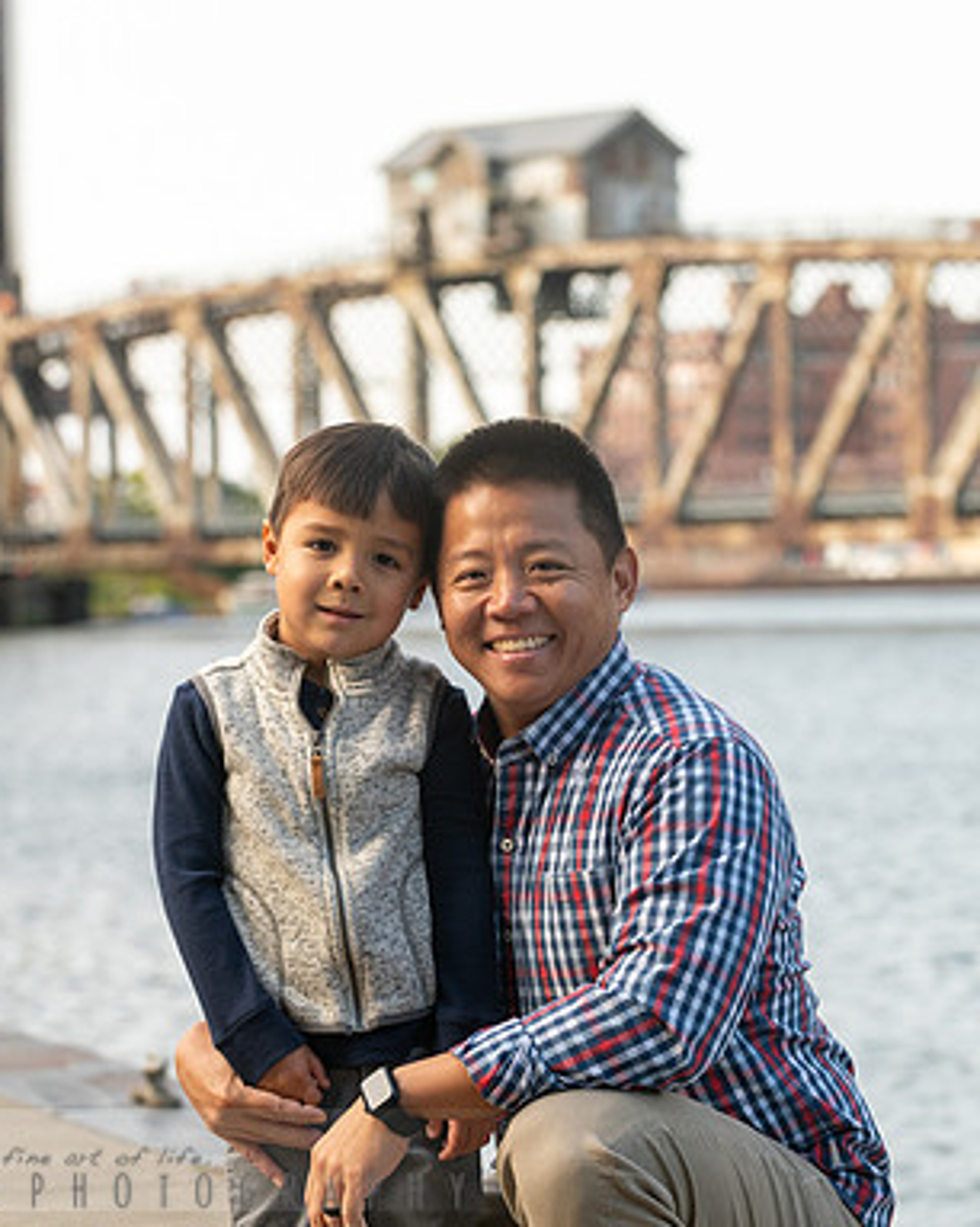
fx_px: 4898
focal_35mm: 135
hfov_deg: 11.4
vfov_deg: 14.3
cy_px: 615
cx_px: 576
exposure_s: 1/500
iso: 400
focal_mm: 95
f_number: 4
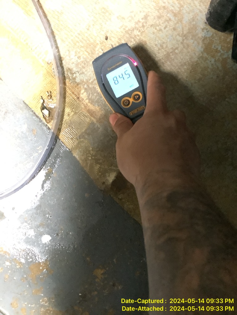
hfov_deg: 45.4
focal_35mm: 31
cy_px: 158
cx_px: 118
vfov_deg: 58.4
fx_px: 283
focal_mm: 3.3
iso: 250
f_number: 2.4
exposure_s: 1/40
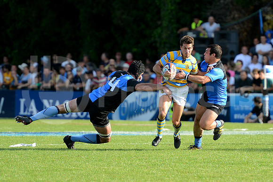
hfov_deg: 7.6
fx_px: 2048
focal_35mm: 270
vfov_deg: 5.1
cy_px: 91
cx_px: 136
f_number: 4
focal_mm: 270
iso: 500
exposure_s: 1/640
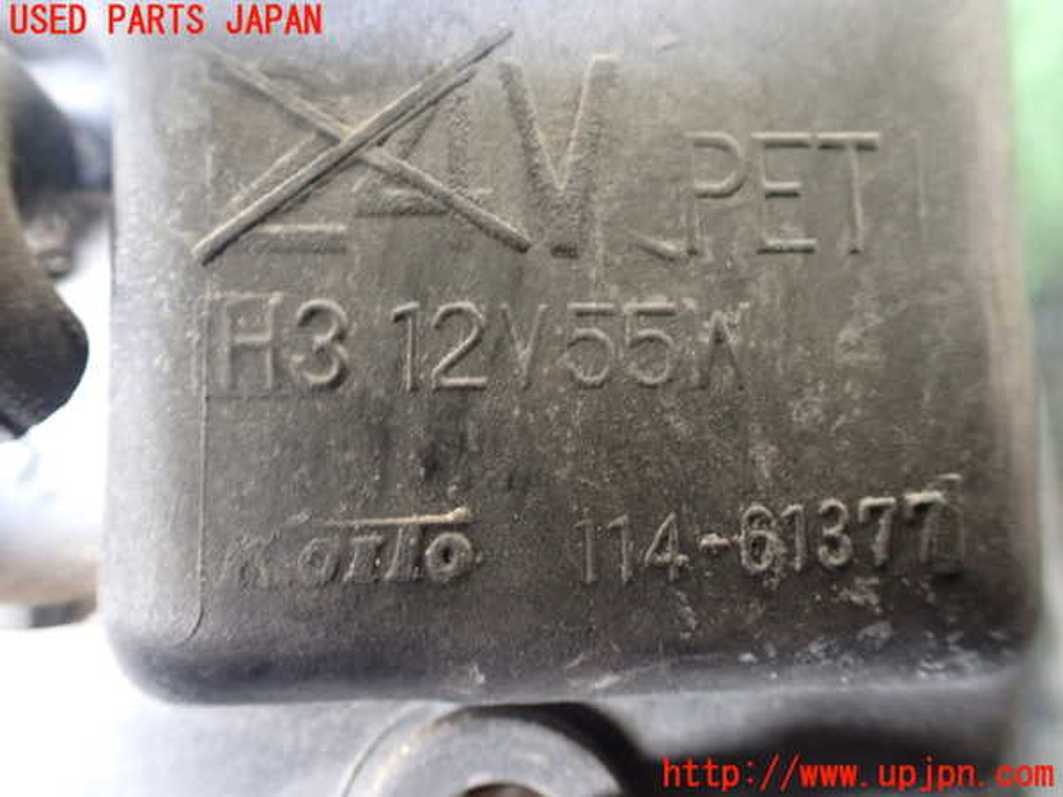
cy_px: 398
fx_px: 921
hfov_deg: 60.0
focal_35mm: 30
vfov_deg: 46.8
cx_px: 532
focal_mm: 5.4
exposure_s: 1/30
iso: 1000
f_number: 2.3
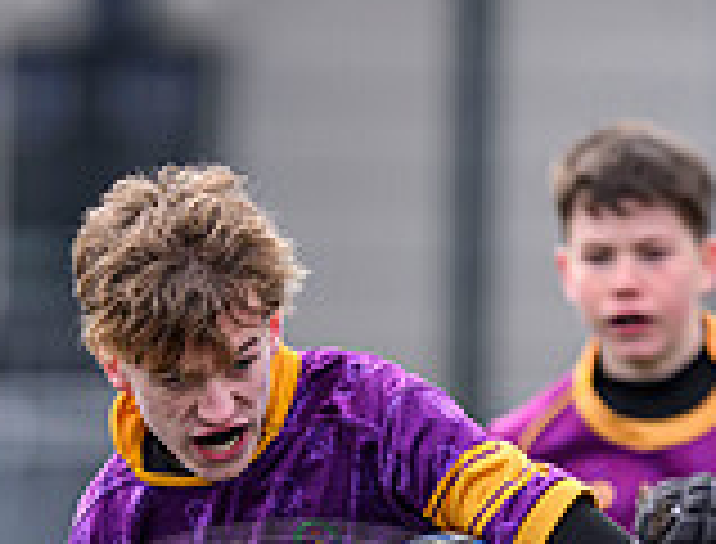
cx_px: 192
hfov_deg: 1.1
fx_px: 35869
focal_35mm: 1725
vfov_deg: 0.9
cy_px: 893
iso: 500
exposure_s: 1/2500
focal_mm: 400
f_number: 3.5
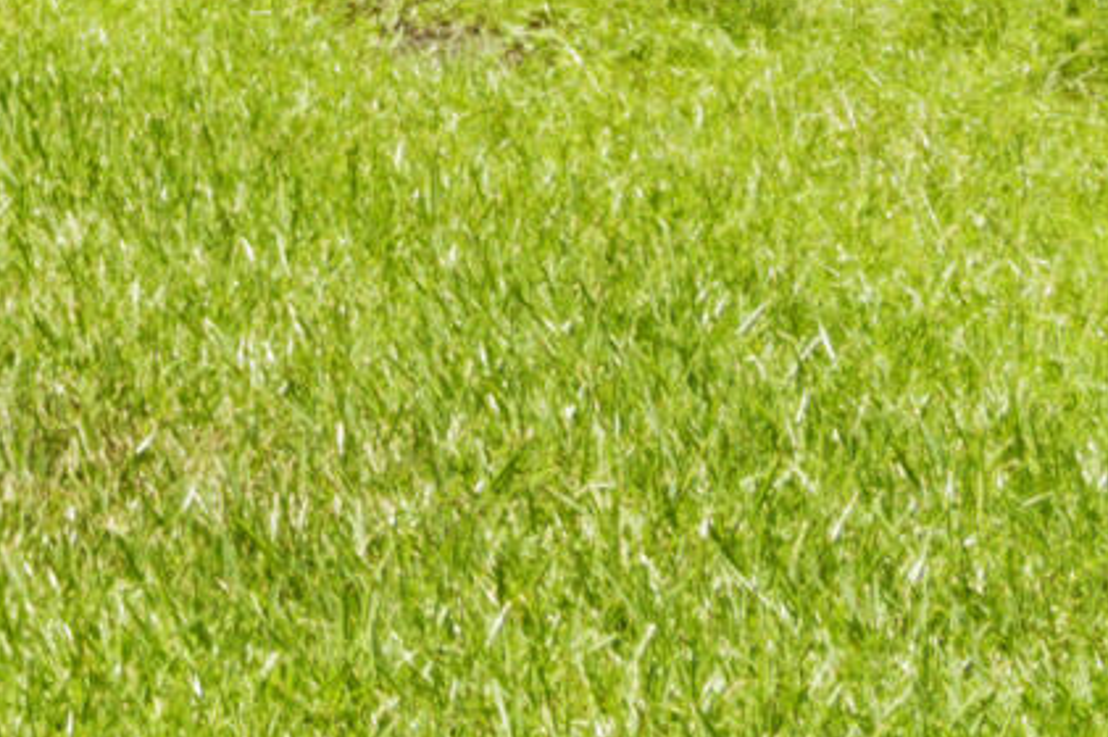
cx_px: -1192
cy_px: -1361
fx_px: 6581
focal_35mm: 214
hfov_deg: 9.0
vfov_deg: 6.0
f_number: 6.3
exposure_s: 1/500
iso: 100
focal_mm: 20
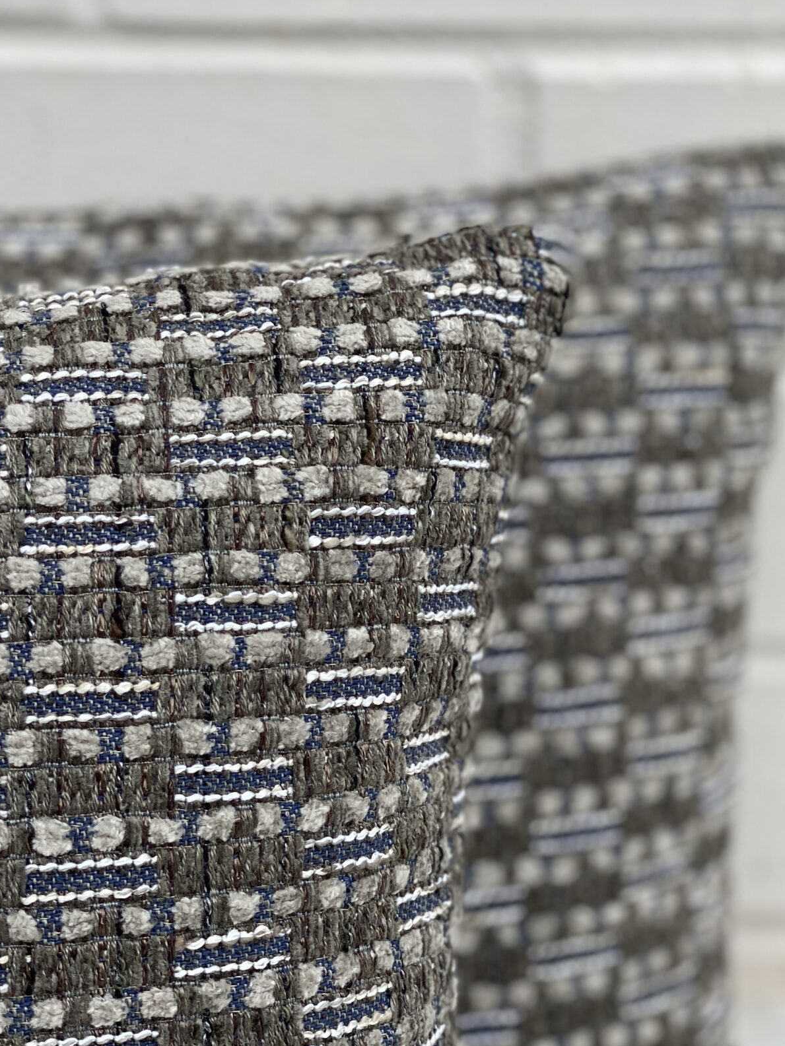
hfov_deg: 17.6
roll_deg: -1.8
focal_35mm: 84
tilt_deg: -15.0
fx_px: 2540
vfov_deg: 23.2
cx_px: 343
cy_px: 405
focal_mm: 6
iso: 20
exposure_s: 1/298
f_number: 2
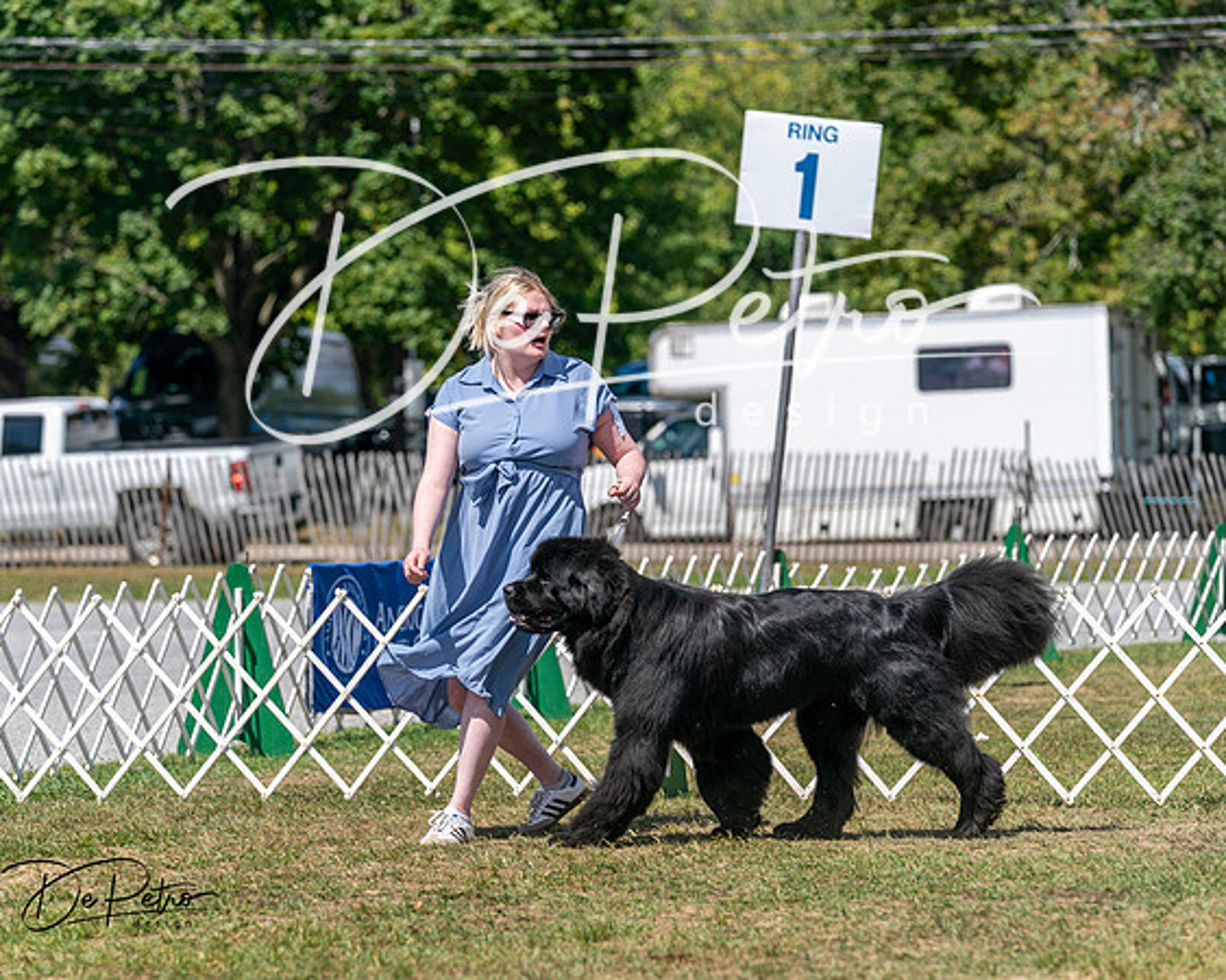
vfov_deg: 9.3
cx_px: 613
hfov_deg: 11.6
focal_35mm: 167
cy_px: 490
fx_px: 6046
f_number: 4.5
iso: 160
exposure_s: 1/1600
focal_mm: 148
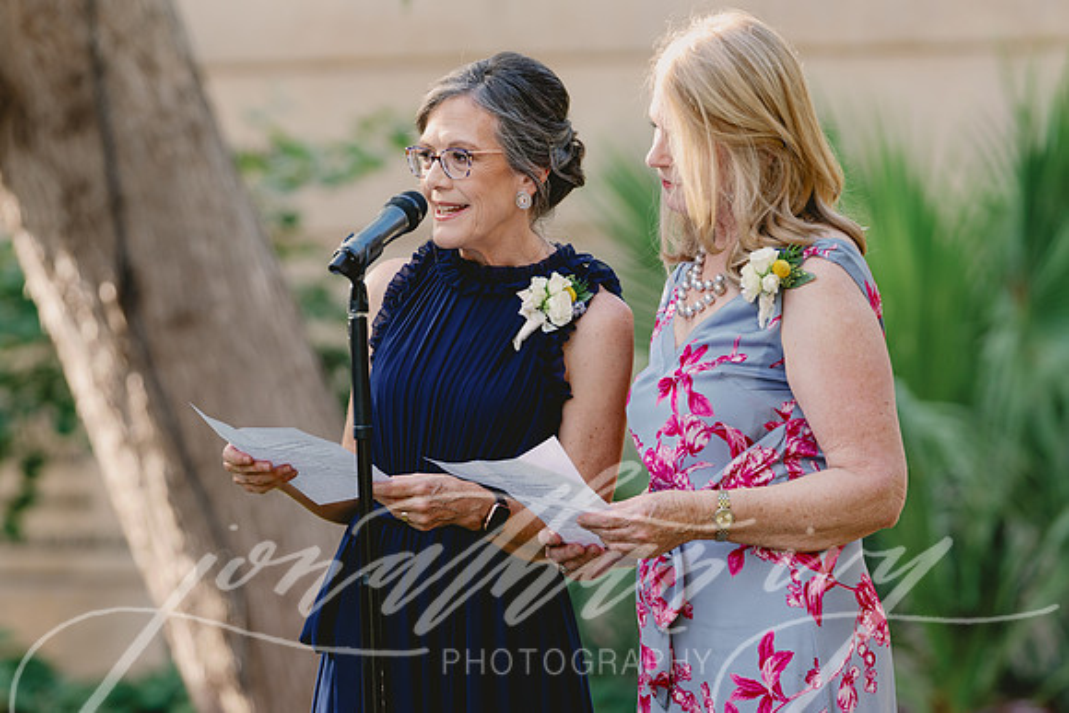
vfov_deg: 4.6
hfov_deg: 6.9
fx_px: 8910
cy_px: 356
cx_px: 534
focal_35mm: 300
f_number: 3.5
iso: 200
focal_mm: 200
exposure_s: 1/250
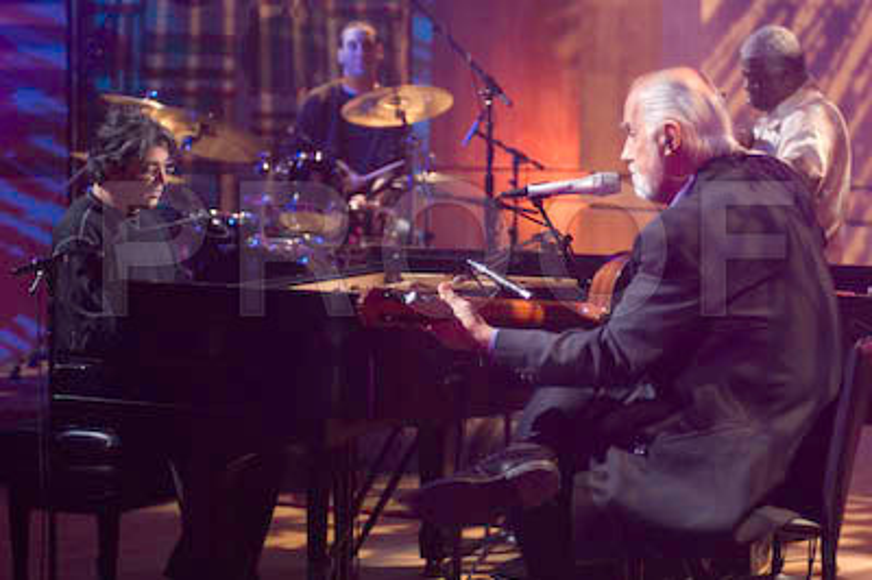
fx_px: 2360
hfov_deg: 20.9
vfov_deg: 14.0
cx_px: 436
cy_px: 290
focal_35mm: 98
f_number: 2.8
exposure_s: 1/60
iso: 800
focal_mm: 65
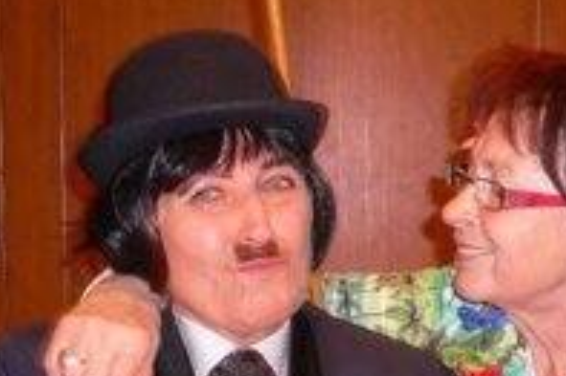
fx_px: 1162
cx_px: 376
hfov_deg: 27.2
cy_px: 276
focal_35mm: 74
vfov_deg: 18.3
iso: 100
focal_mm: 5.8
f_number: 2.8
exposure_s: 1/8
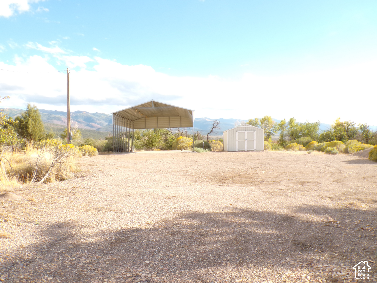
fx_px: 349
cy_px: 142
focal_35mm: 32
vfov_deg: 44.2
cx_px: 188
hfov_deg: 56.8
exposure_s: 1/60
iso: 100
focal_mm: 5.8
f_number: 8.3
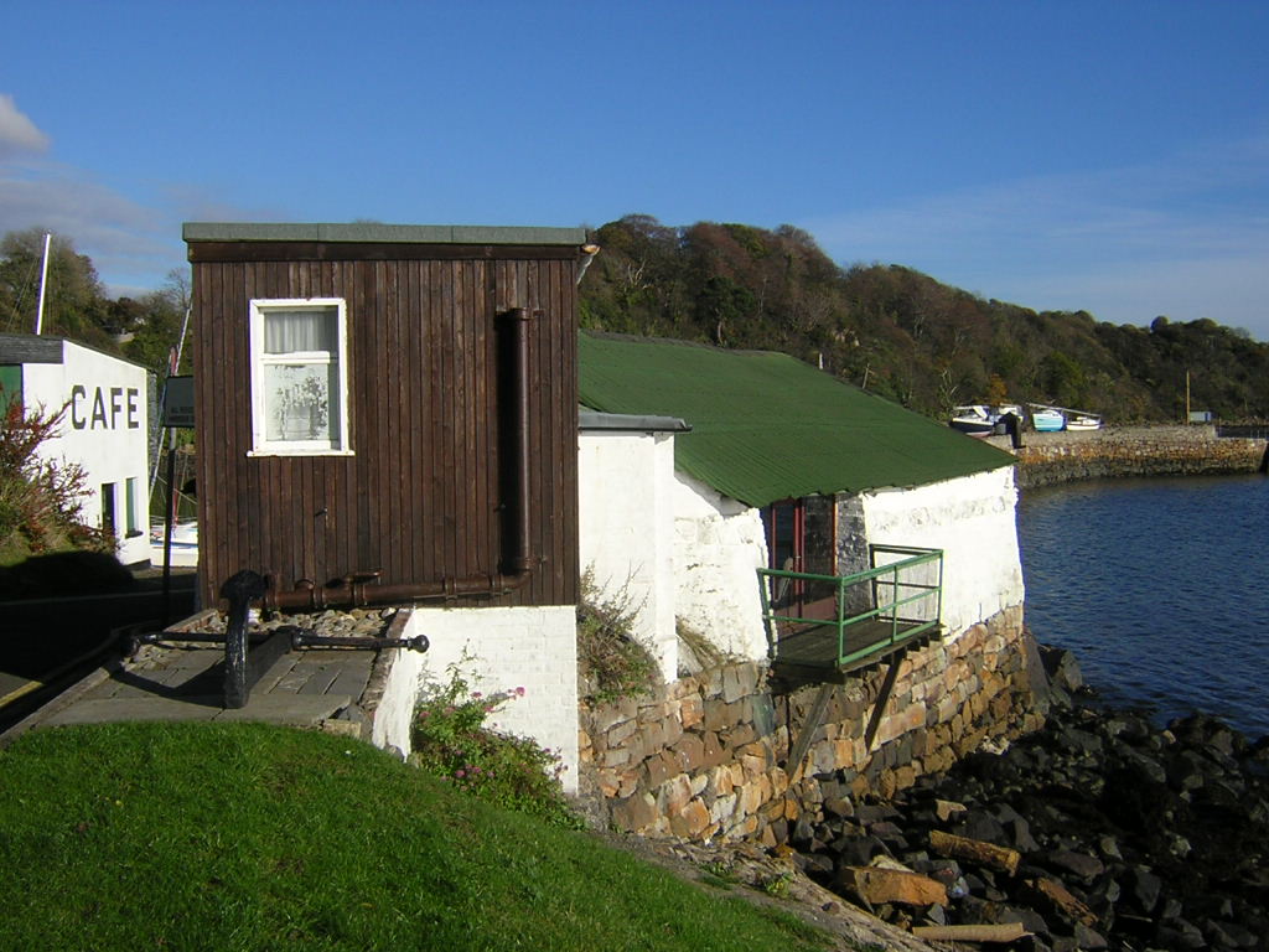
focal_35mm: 36
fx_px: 1320
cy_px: 476
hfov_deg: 51.4
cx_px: 634
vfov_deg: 39.7
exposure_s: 1/543
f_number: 5.2
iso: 100
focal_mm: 4.7
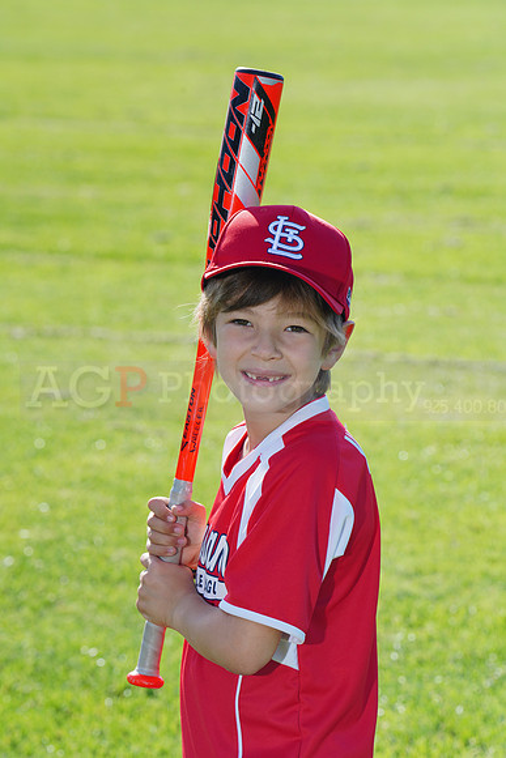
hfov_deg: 7.0
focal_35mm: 197
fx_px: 4151
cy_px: 379
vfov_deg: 10.4
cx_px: 253
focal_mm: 197
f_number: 10
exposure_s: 1/200
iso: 200
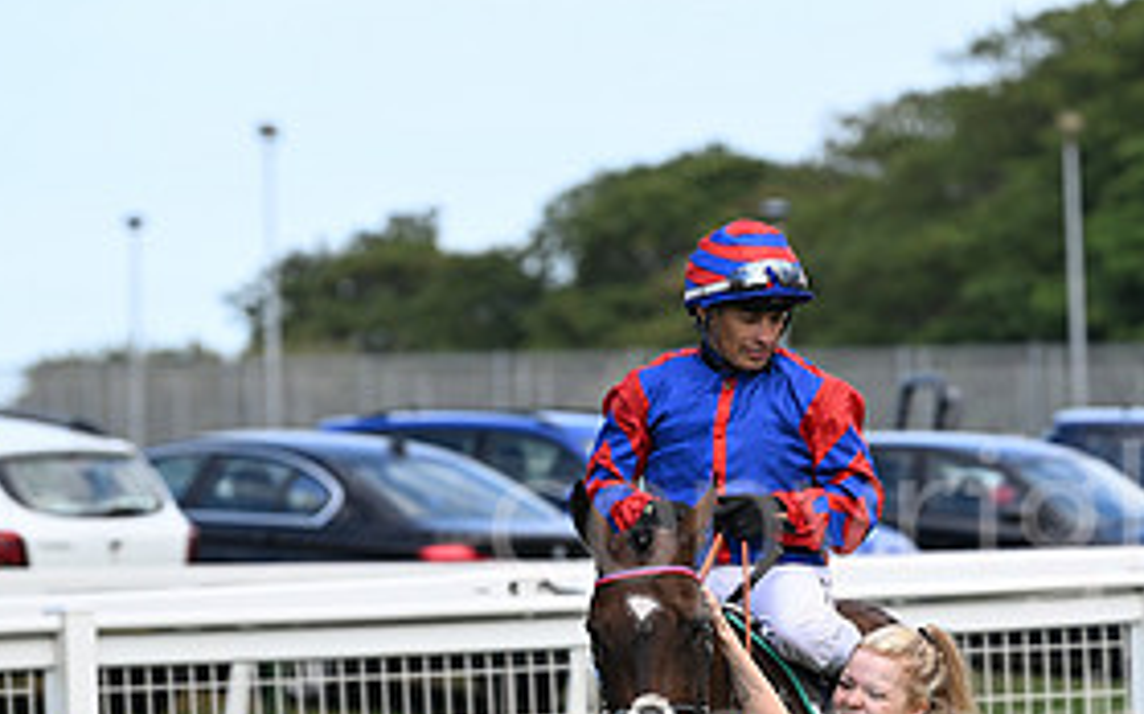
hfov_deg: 5.0
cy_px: 782
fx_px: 13211
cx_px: 1029
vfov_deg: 3.1
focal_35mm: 424
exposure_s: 1/1250
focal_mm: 200
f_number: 5
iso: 500
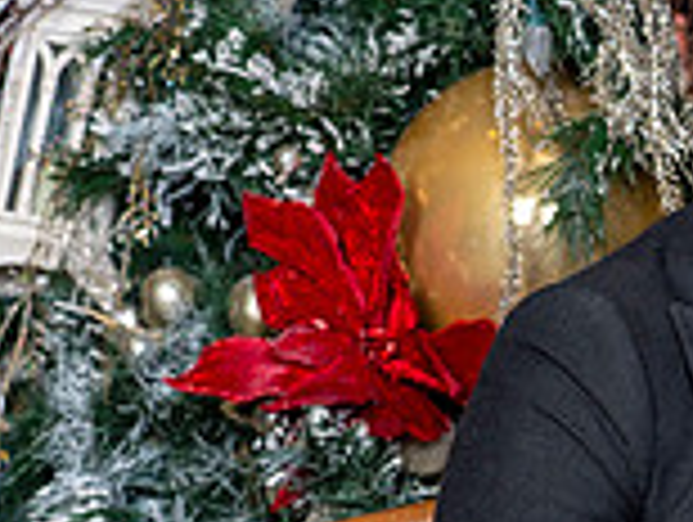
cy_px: 446
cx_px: 1282
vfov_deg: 4.9
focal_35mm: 307
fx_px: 6156
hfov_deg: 6.3
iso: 400
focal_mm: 85
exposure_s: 1/125
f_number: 8
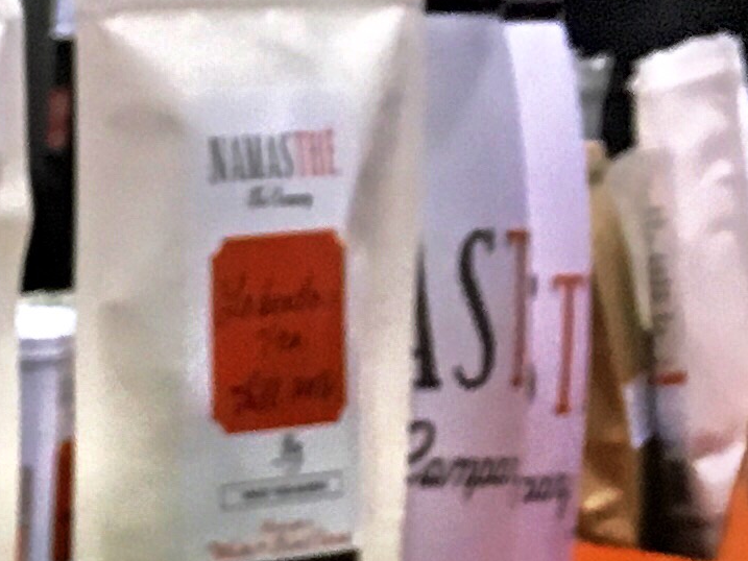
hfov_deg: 10.7
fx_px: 3523
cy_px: 1323
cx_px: -913
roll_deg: +1.4
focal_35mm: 163
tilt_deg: -18.4
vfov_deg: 8.4
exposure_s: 1/30
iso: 125
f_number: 2.2
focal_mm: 4.15
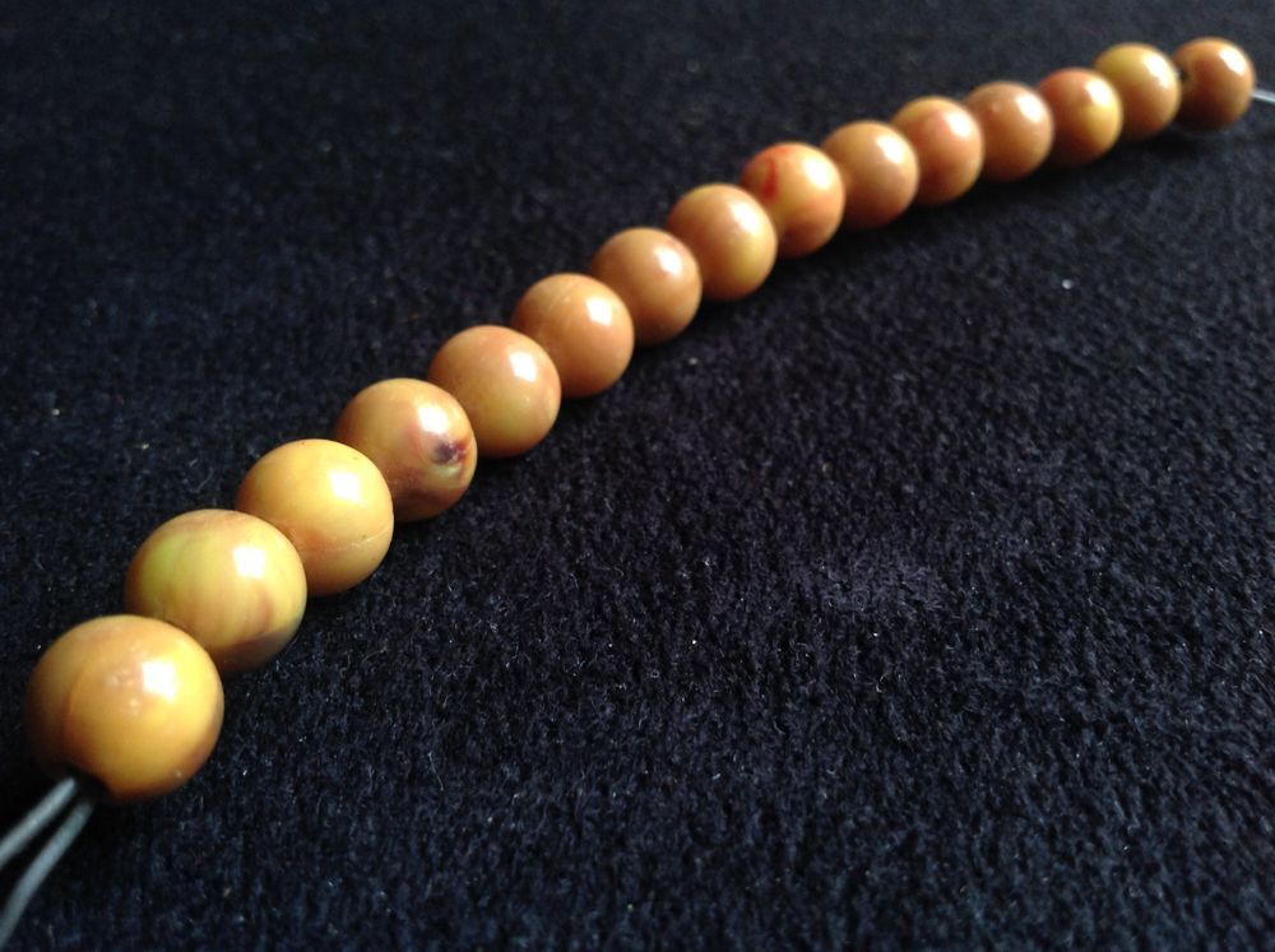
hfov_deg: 52.7
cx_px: 638
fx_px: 1287
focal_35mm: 35
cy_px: 476
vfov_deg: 40.6
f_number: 2.4
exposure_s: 1/15
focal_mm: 4.28
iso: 100
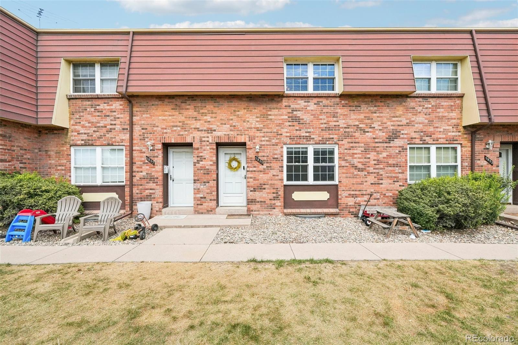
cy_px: 172
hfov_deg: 100.4
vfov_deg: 77.3
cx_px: 259
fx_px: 216
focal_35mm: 15
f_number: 8
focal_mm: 10
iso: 800
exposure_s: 1/2000
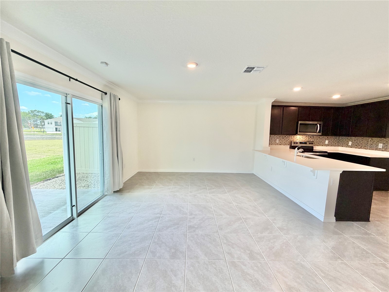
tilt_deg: -5.6
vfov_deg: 85.7
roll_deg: -1.4
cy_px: 146
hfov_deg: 102.1
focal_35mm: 14
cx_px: 194
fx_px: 157
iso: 80
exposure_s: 1/120
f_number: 2.2
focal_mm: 2.22
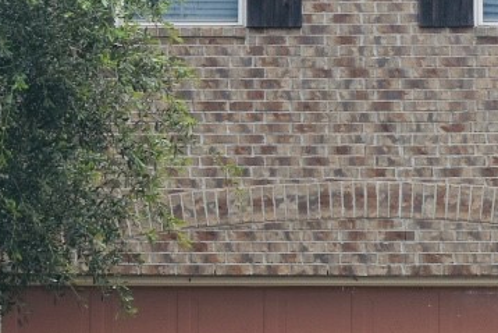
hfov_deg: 9.8
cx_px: 214
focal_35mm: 210
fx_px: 2910
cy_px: 33
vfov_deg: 6.5
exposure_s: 1/200
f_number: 9
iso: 100
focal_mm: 31
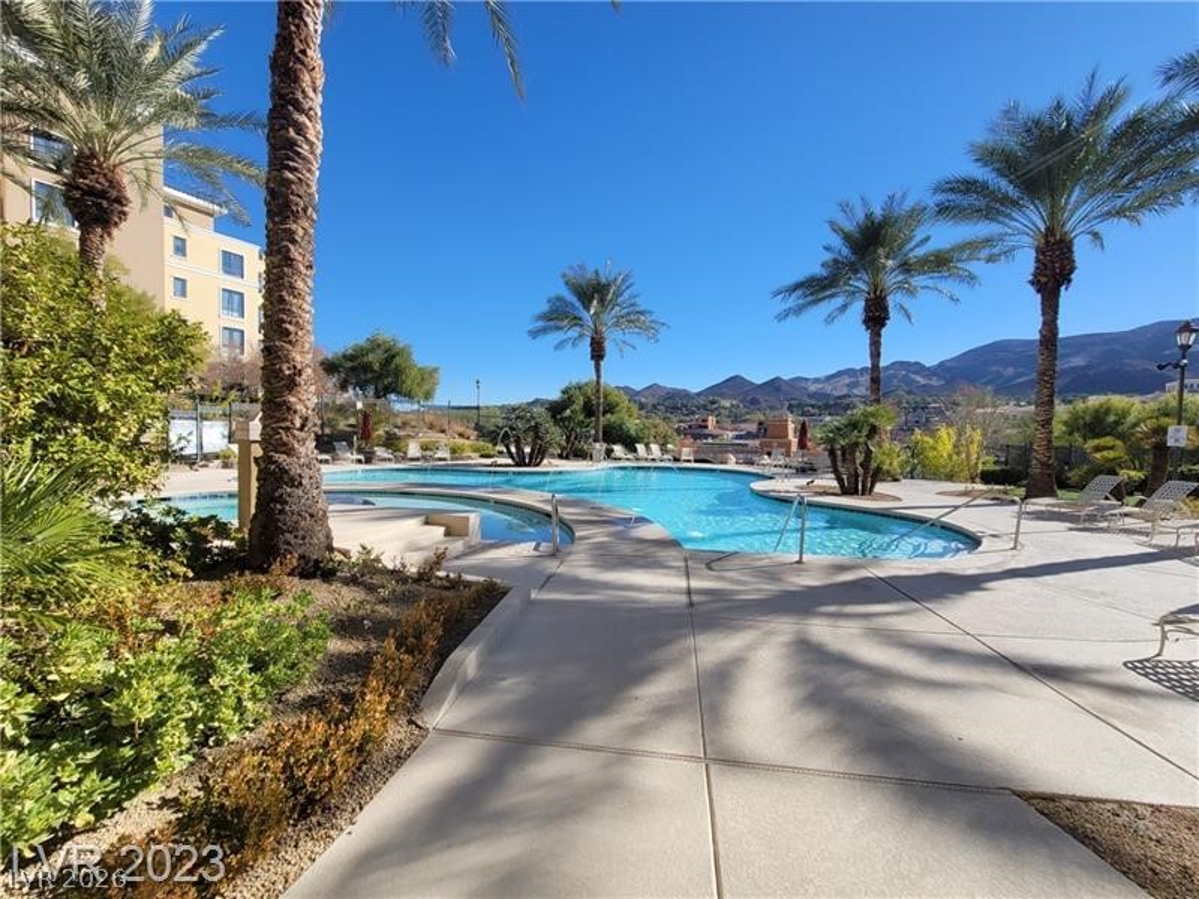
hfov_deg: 106.2
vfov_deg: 89.9
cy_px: 450
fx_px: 450
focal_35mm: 13
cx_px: 600
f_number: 2.2
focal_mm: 2.2
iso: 64
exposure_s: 1/1714
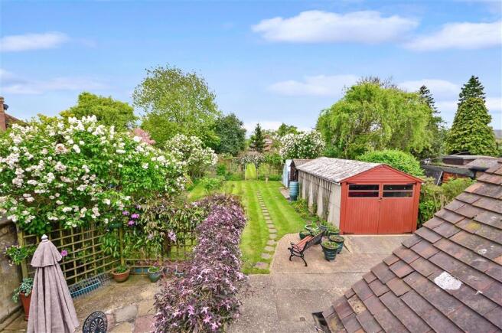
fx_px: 209
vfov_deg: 77.1
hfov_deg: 100.5
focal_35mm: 15
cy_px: 166
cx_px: 251
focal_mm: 10
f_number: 11
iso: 200
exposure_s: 1/25
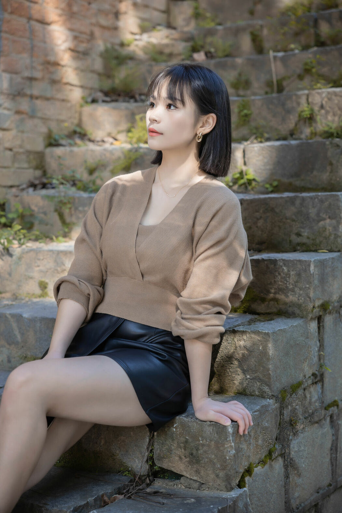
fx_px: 997
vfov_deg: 28.8
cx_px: 171
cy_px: 256
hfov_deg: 19.5
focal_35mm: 70
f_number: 2.8
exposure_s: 1/100
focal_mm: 70
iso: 100
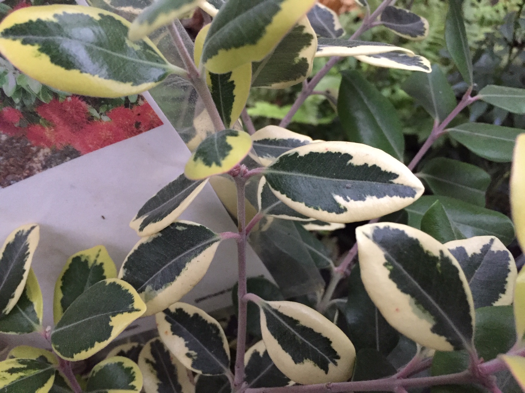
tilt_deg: -51.7
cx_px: 262
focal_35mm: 29
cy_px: 196
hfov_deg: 61.7
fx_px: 440
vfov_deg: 48.2
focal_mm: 4.15
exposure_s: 1/17
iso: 400
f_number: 2.2
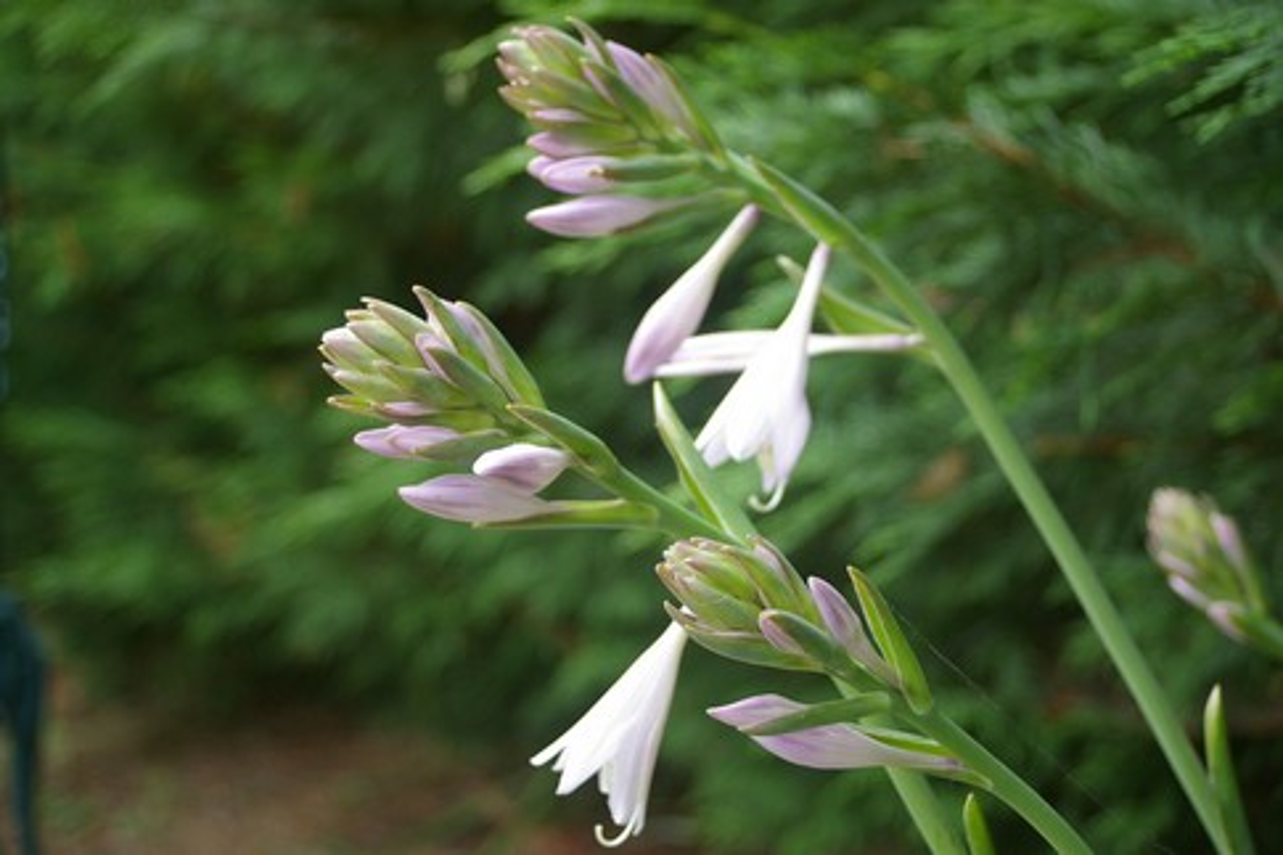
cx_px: 642
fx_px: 2672
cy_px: 428
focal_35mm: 75
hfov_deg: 27.0
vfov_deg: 18.2
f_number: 5.6
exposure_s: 1/60
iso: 200
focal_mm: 50
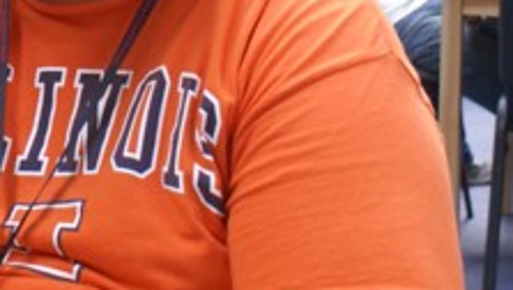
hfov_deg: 12.3
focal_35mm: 173
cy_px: -131
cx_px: 0
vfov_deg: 7.0
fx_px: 2351
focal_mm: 35
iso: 400
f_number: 5.6
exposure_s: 1/50
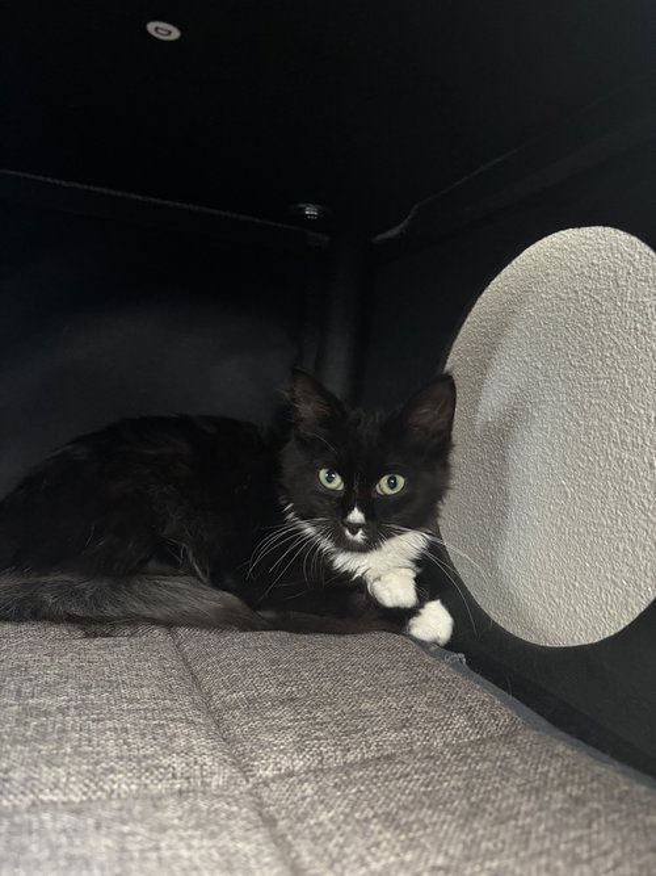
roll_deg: -4.8
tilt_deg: -1.2
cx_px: 328
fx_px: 657
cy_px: 438
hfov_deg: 53.0
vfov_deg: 67.3
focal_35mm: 26
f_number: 1.6
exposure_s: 1/30
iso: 800
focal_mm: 5.96
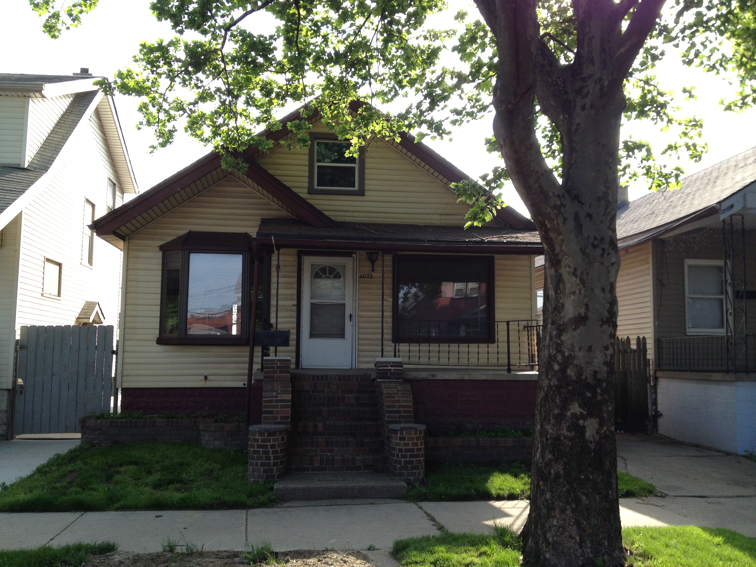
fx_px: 764
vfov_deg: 40.7
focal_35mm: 35
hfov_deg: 52.6
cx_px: 378
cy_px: 284
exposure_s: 1/345
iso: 50
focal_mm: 4.28
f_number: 2.4
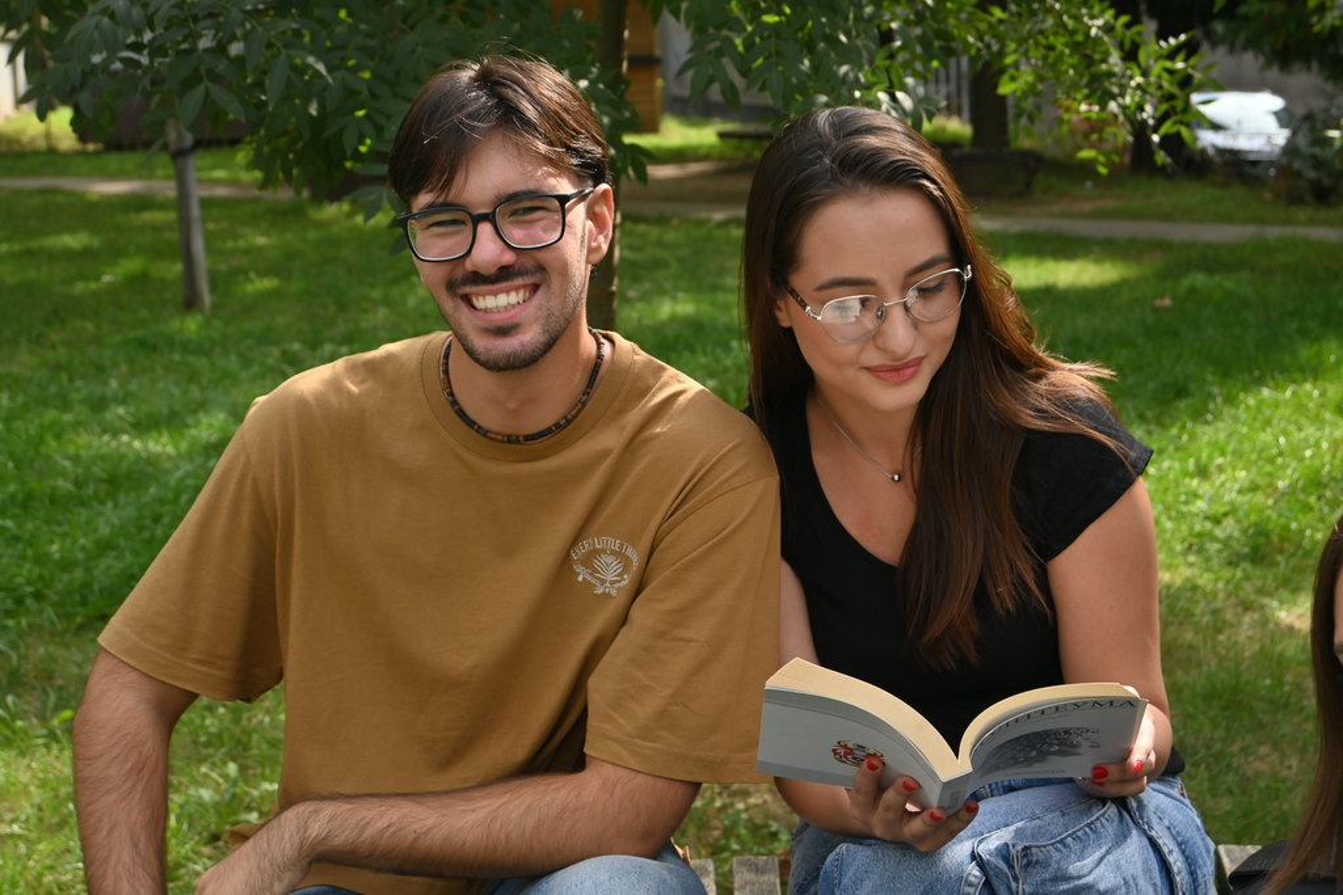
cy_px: 448
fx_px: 2294
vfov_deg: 22.1
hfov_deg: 32.6
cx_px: 672
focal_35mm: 62
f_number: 5.6
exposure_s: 1/250
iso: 100
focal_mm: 41
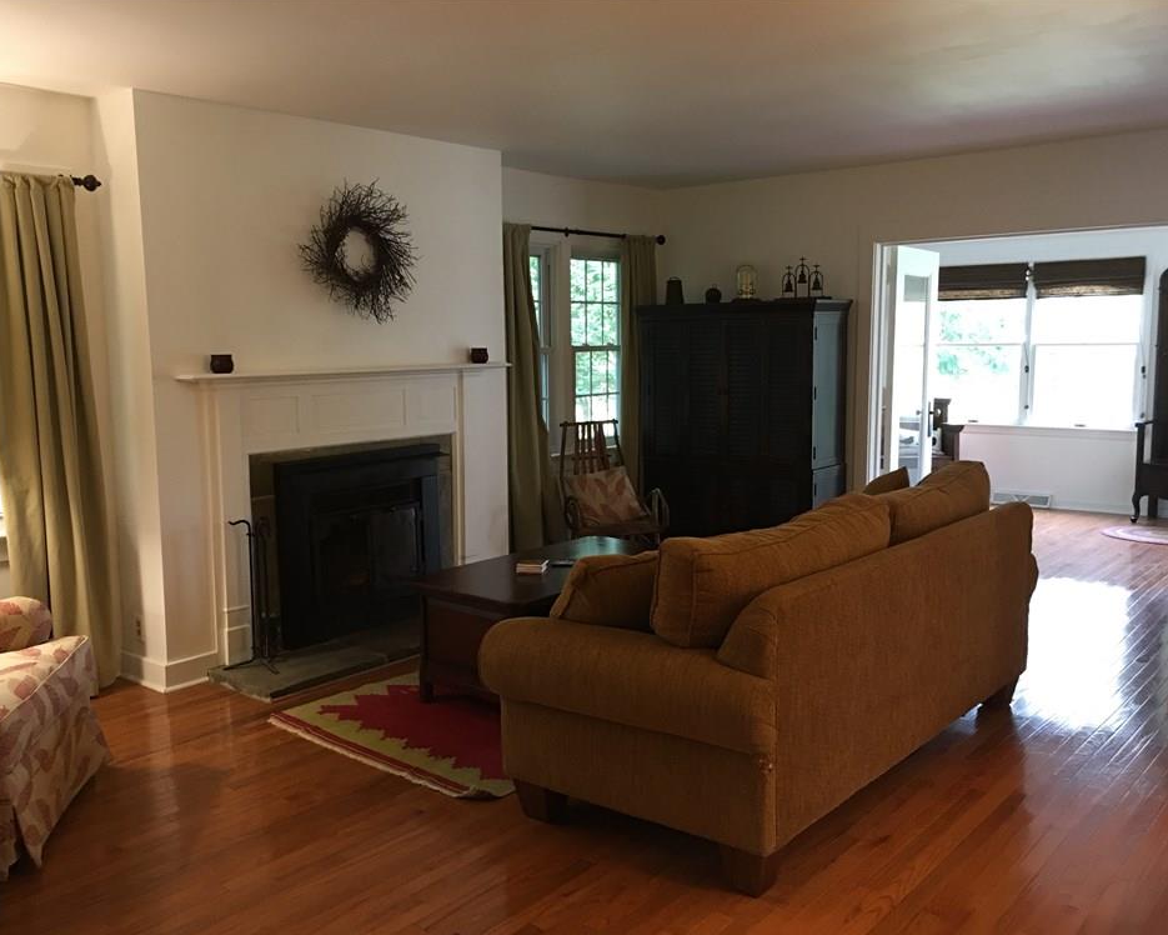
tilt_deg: -6.2
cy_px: 475
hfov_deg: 57.2
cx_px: 570
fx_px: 1072
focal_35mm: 31
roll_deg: +0.3
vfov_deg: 47.1
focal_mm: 4.15
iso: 80
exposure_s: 1/10
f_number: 2.2
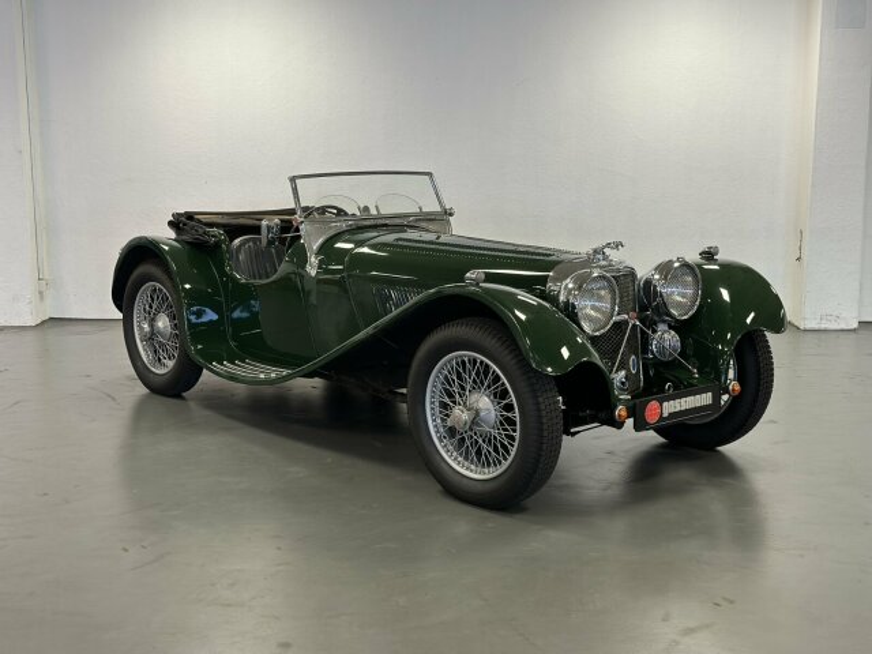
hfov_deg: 39.7
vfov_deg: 30.3
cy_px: 327
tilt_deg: -10.9
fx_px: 1209
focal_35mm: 48
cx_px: 436
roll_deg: -0.7
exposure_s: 1/73
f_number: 1.78
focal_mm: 6.86
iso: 125
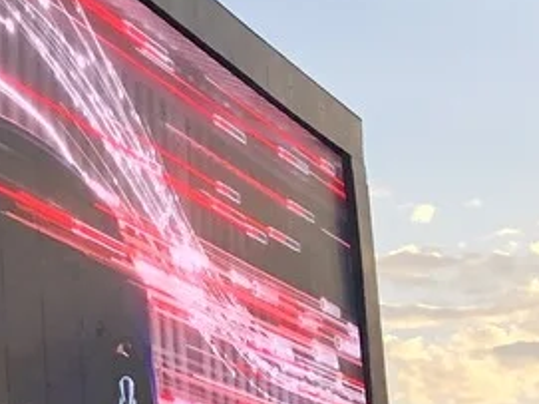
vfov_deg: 9.9
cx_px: -668
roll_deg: -0.1
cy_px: 185
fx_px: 2319
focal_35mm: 149
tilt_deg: +11.7
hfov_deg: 11.4
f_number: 1.8
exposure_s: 1/476
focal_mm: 4
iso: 20
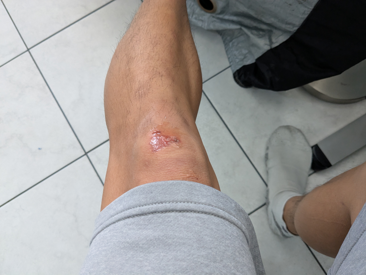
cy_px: 138
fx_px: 285
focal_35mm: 27
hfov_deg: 65.3
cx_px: 183
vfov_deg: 51.4
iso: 188
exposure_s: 1/24
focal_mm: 4.38
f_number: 1.73
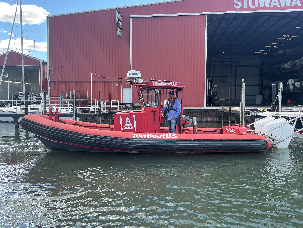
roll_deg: +0.4
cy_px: 114
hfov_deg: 61.7
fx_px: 254
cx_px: 152
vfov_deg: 48.2
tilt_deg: -2.0
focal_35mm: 29
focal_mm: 3
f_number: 1.8
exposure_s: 1/353
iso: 25
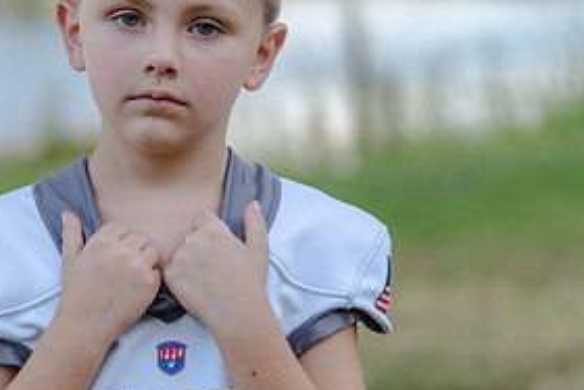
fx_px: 2353
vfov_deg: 9.5
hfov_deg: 14.1
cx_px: 173
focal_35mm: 145
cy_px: 203
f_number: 2.8
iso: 250
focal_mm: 70
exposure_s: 1/320
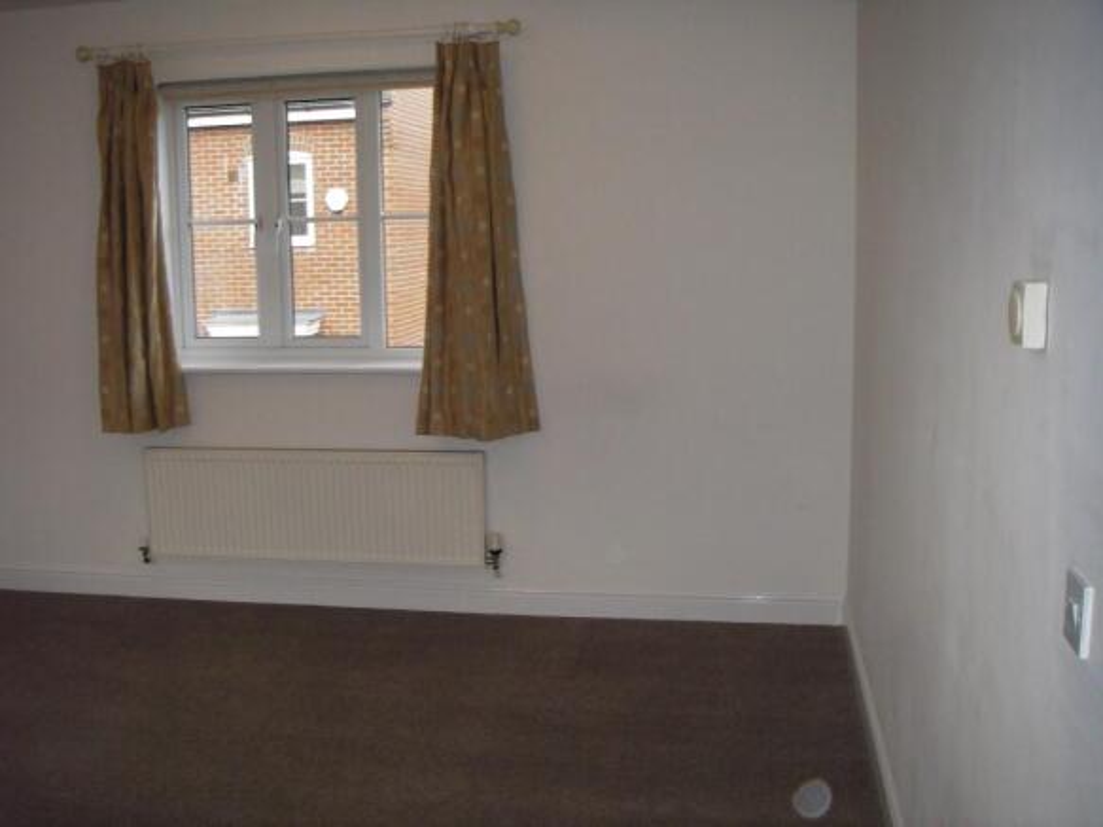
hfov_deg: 49.0
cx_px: 552
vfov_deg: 37.7
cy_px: 414
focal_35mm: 38
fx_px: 1211
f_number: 3.3
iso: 100
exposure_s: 1/30
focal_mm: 6.3
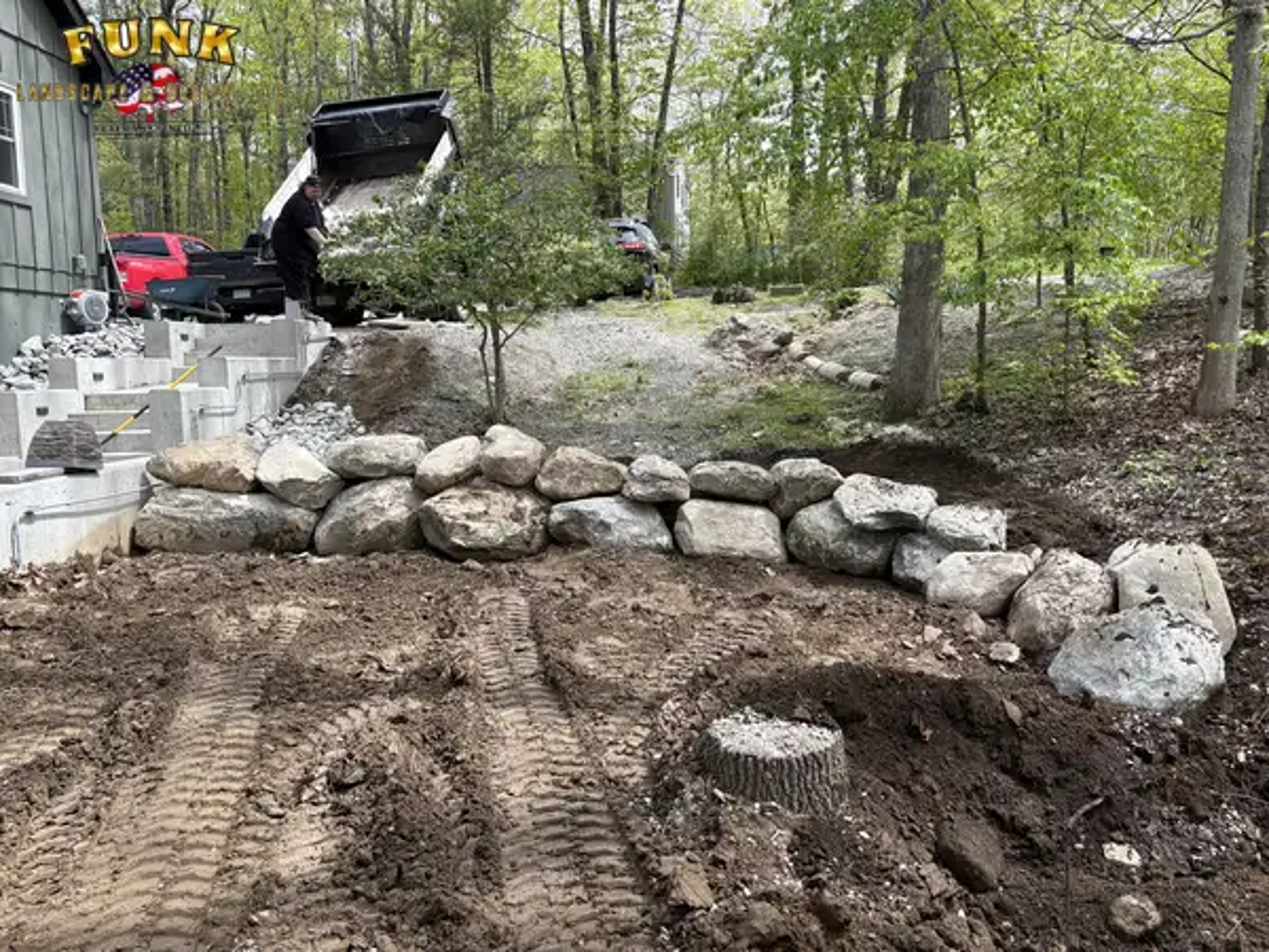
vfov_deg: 53.1
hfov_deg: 67.3
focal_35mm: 26
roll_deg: +1.0
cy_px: 476
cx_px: 634
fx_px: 953
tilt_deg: -6.8
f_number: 1.6
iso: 50
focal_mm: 5.96
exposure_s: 1/756
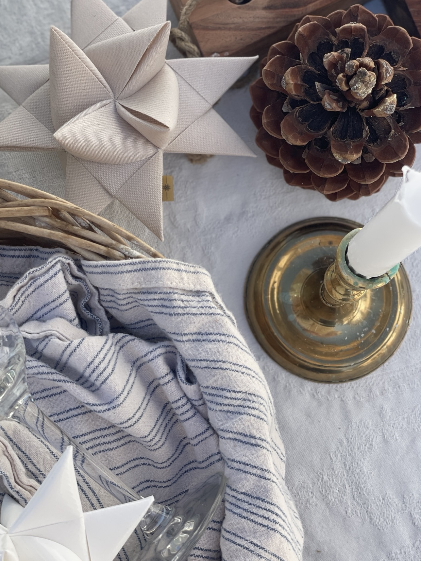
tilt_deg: -77.1
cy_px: 225
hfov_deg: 23.3
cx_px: 199
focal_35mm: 63
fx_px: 1022
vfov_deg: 30.6
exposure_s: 1/905
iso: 32
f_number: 2
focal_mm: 6
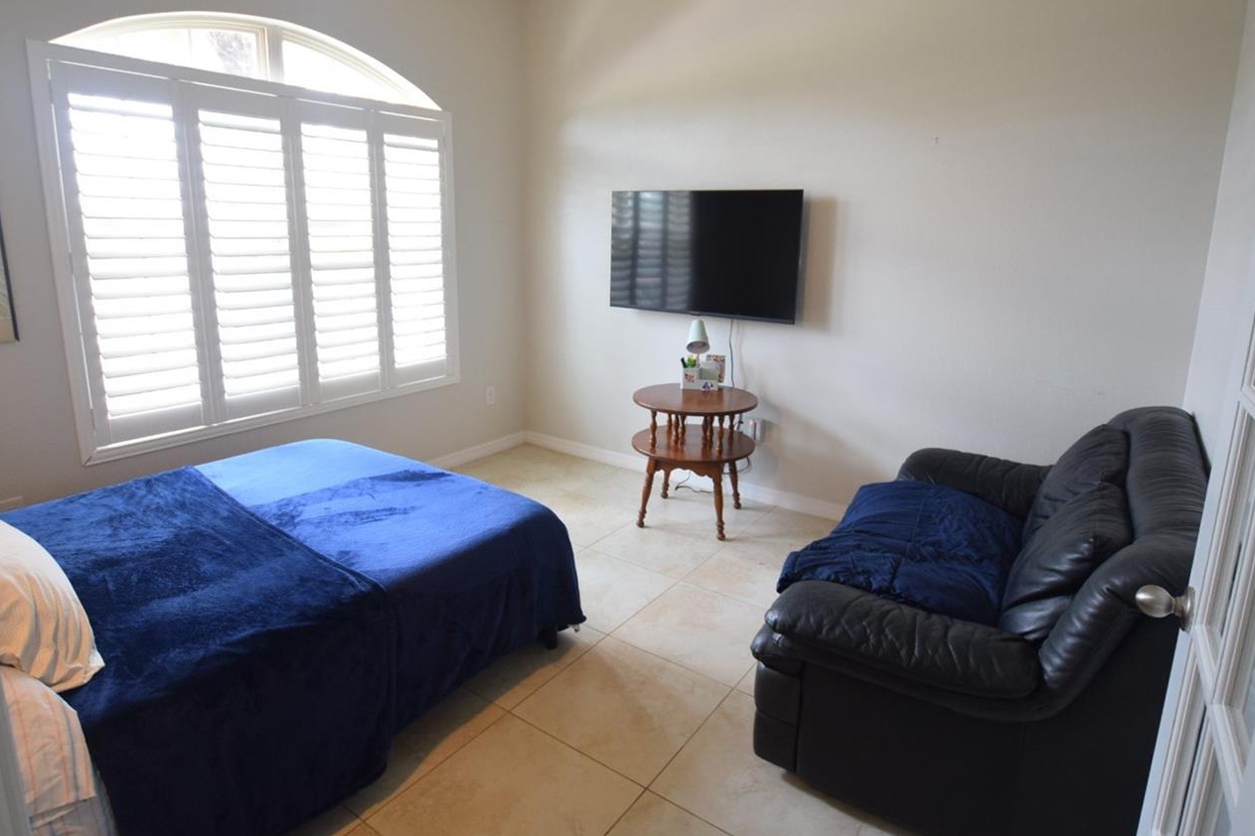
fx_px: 662
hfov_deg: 86.9
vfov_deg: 64.3
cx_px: 629
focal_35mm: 19
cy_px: 358
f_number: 4
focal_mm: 10
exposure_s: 1/60
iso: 800
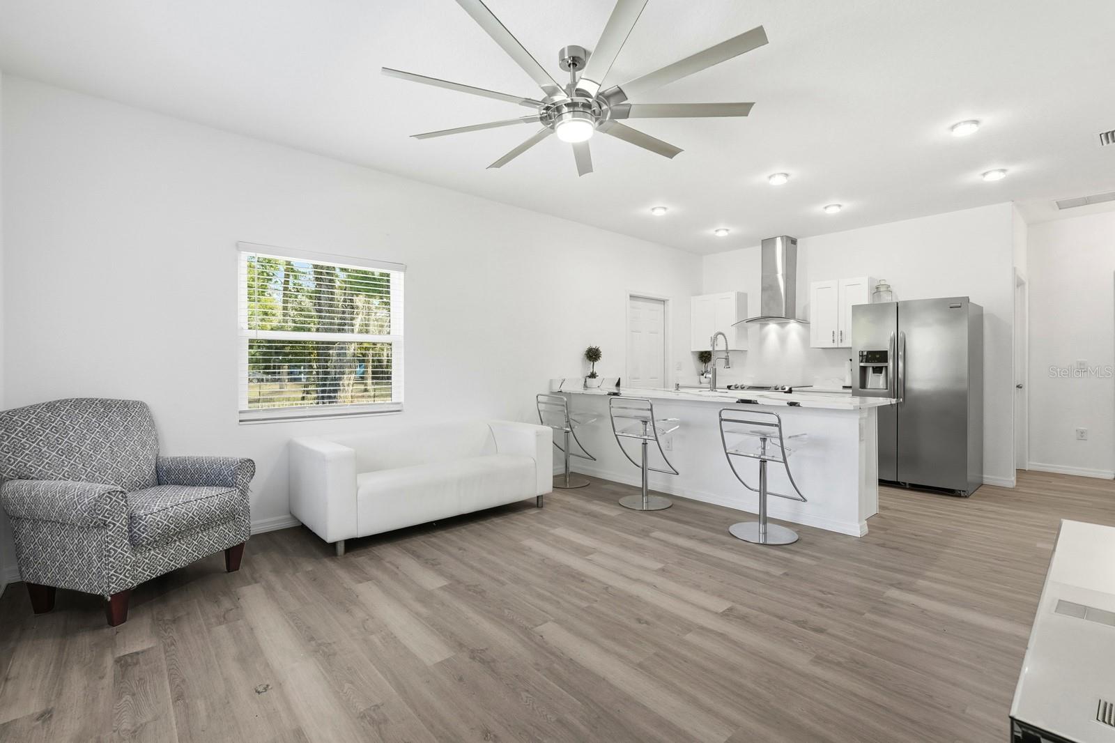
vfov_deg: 73.7
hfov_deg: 96.7
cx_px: 558
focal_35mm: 16
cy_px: 372
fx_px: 495
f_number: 8
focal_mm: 16
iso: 2500
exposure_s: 1/2500
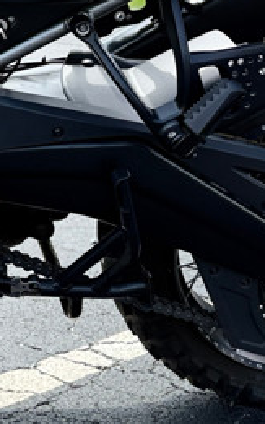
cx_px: -150
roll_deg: +0.1
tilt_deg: -0.4
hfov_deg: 11.9
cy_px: -23
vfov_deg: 19.3
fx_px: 1202
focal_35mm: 104
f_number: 1.78
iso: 100
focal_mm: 6.76
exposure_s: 1/2053
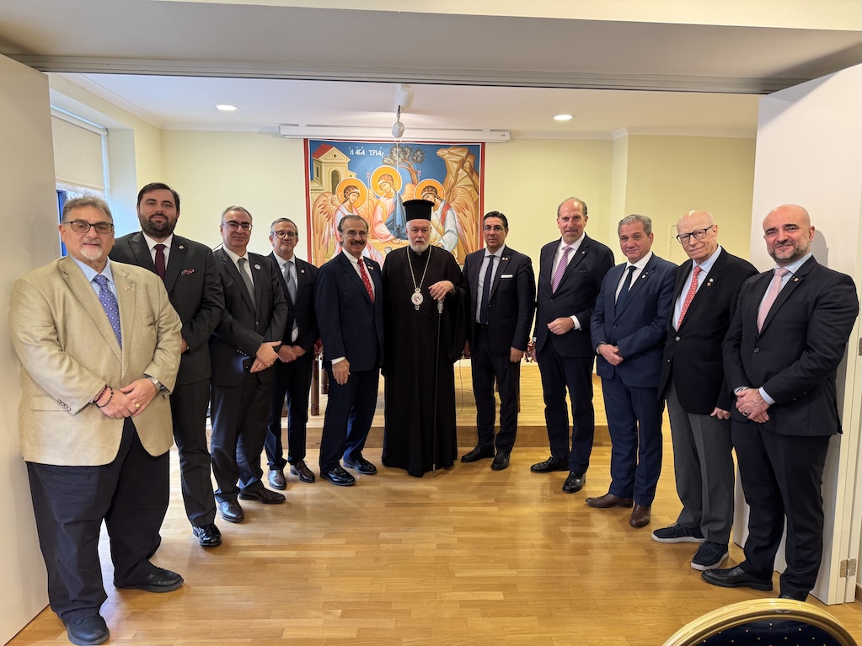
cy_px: 323
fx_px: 598
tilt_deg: -5.5
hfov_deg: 71.6
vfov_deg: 56.8
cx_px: 431
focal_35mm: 24
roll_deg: -0.1
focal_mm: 6.76
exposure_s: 1/50
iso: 125
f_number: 1.78
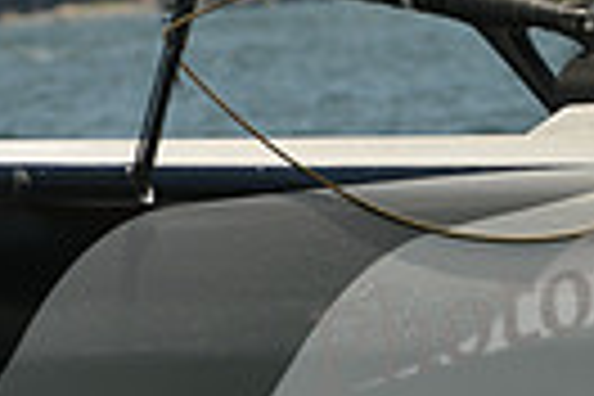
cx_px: 1179
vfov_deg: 1.3
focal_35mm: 1053
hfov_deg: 2.0
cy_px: -16
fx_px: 17373
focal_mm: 240
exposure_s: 1/1000
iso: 200
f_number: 7.1
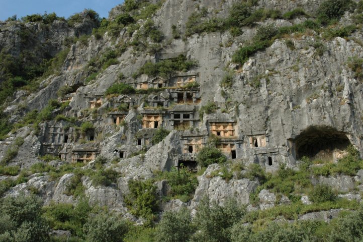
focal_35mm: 38
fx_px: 378
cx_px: 182
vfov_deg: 35.4
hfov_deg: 51.3
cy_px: 121
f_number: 10
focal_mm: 25
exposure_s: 1/125
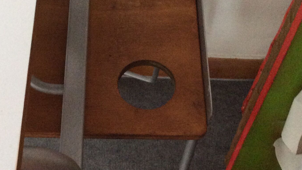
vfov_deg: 18.3
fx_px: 529
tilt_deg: -62.8
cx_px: 92
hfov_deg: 31.5
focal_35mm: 66
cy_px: 87
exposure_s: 1/25
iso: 250
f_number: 2.4
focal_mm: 3.3
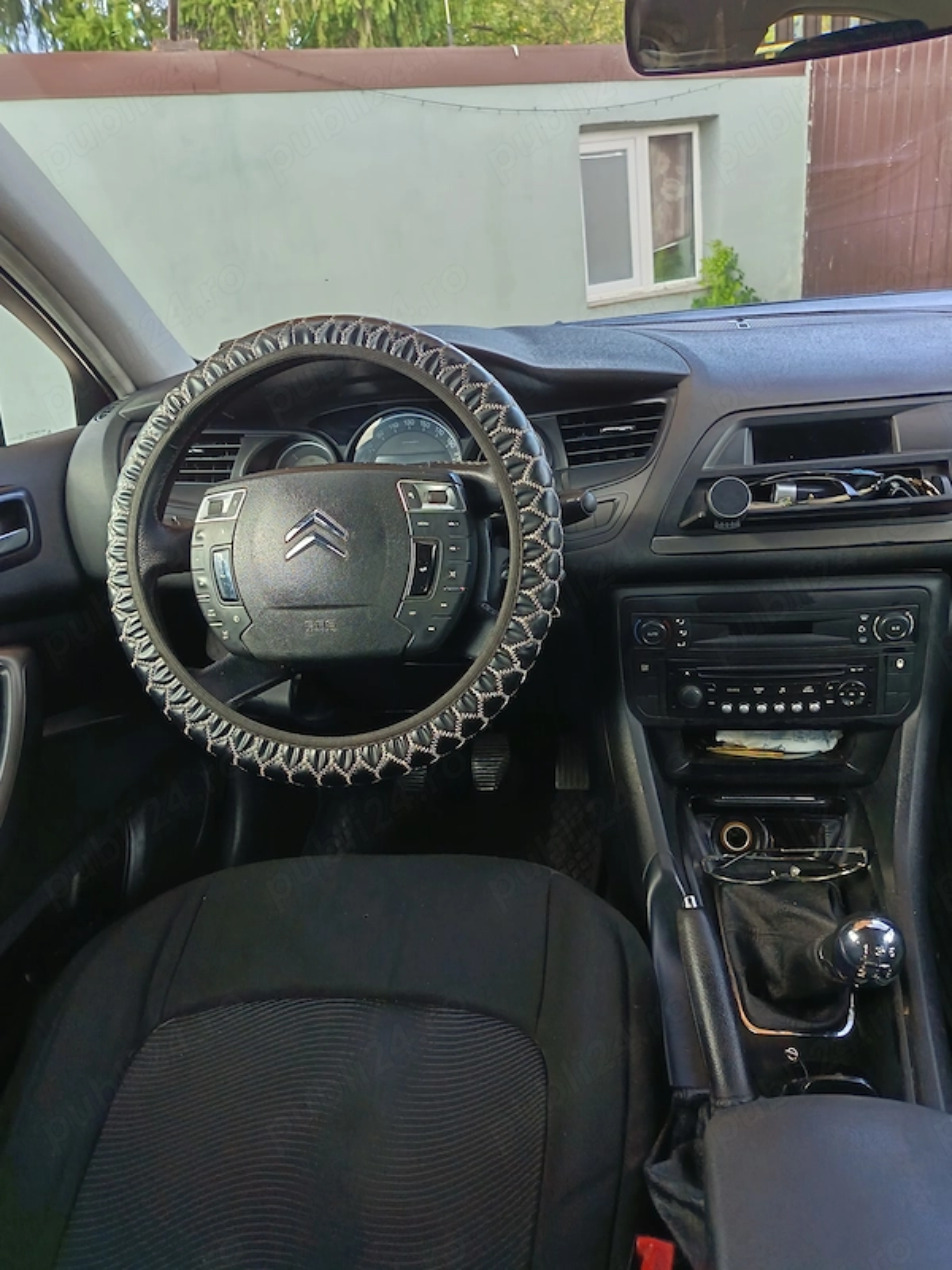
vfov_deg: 67.3
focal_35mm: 26
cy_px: 635
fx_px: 953
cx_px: 476
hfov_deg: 53.1
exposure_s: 1/50
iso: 752
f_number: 1.75
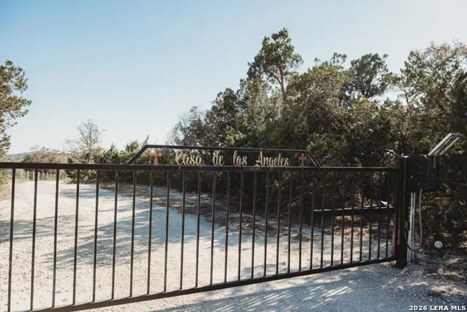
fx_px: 363
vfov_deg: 46.4
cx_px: 234
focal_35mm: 28
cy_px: 156
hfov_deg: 65.5
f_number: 5.6
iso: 200
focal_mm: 28
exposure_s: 1/400
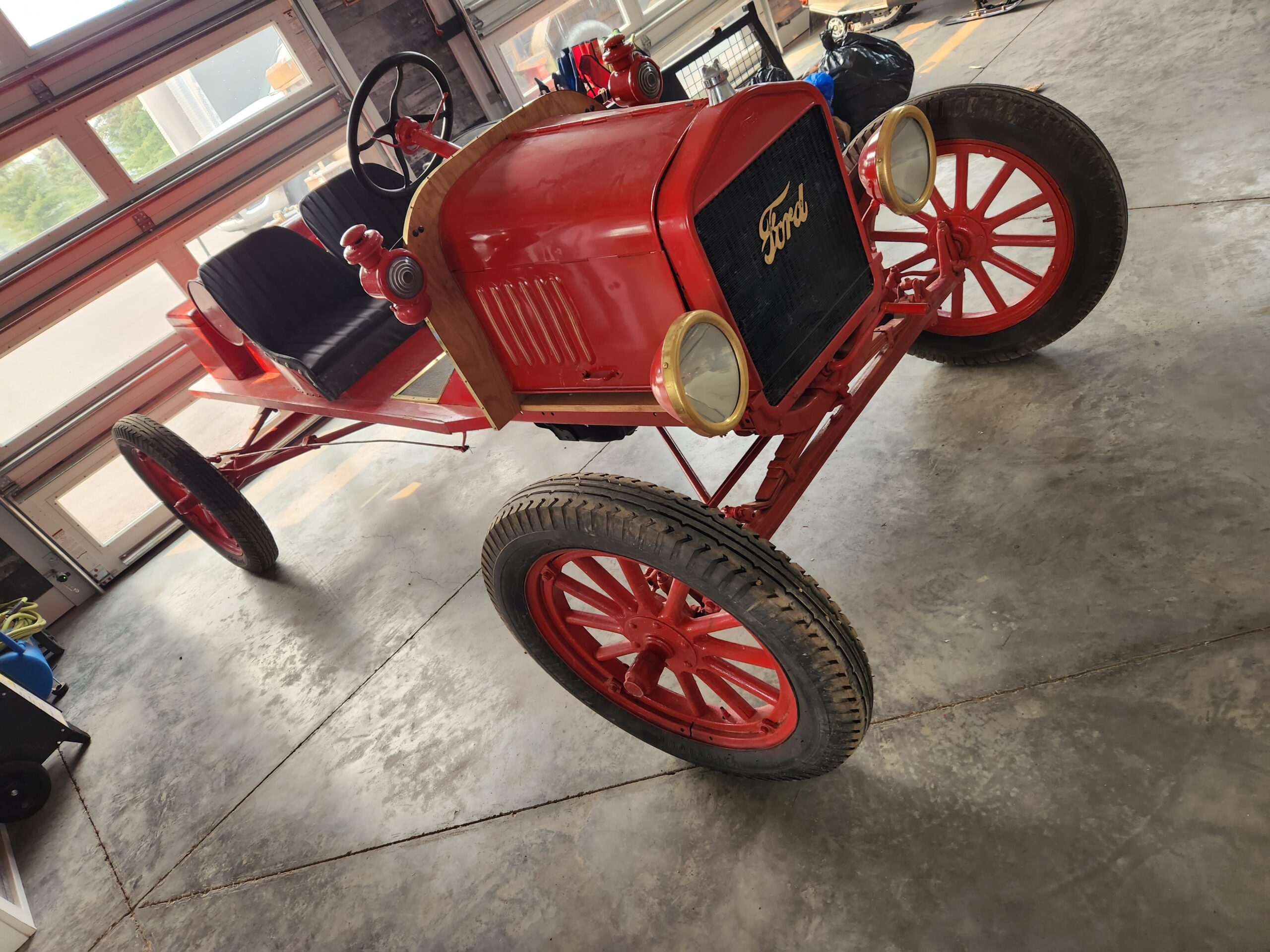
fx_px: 844
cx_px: 635
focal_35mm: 23
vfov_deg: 58.9
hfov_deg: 73.9
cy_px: 476
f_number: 1.8
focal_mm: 5.4
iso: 125
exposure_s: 1/180
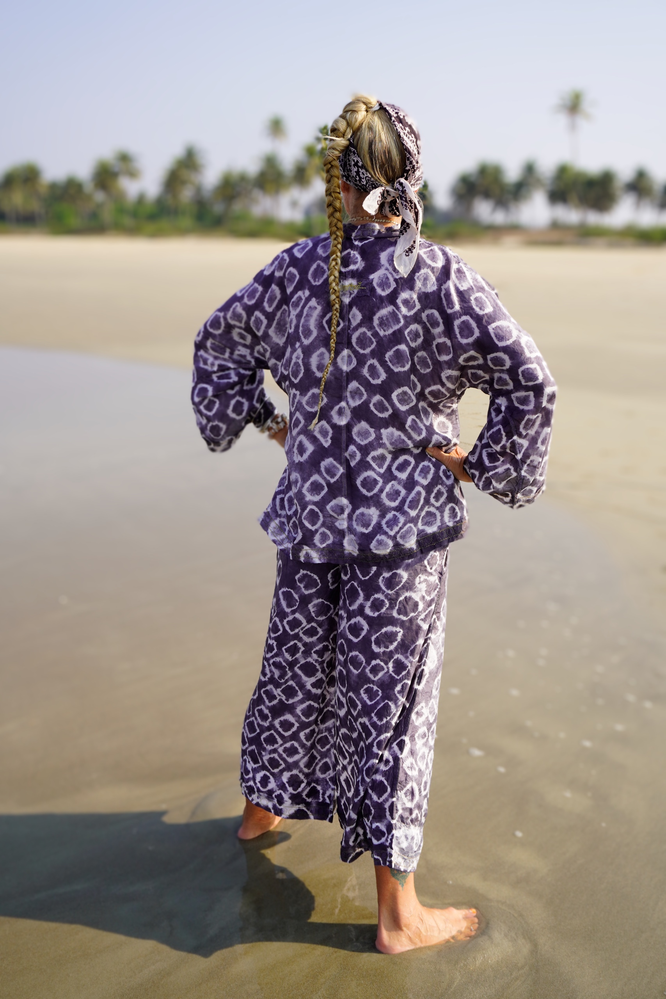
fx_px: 957
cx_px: 333
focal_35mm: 34
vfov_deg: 55.1
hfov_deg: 38.4
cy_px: 500
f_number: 5
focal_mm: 23
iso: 100
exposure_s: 1/400
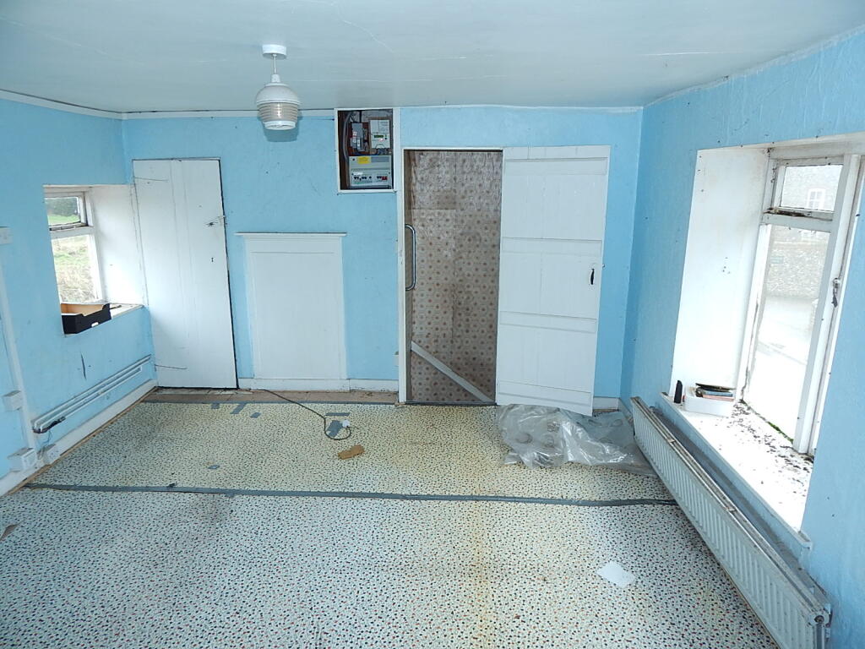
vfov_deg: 61.1
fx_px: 550
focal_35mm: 22
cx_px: 432
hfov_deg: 76.4
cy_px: 324
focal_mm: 4
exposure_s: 1/30
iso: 125
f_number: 3
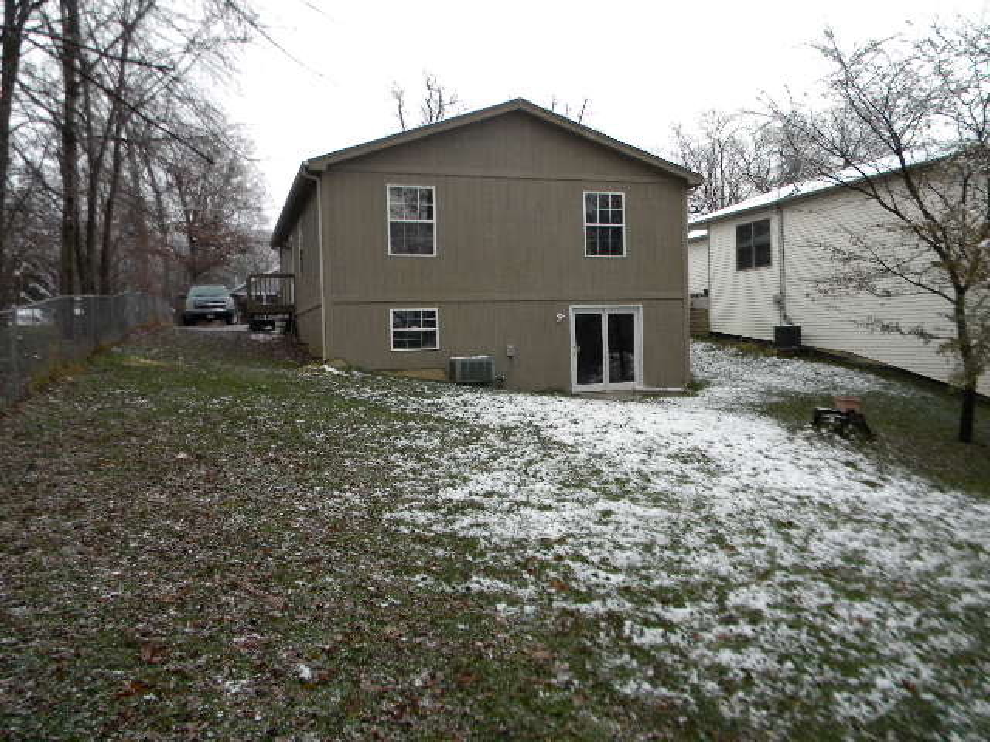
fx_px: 801
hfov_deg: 63.4
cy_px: 371
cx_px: 495
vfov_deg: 49.7
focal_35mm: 28
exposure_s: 1/56.1
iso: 222
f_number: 3.5
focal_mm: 5
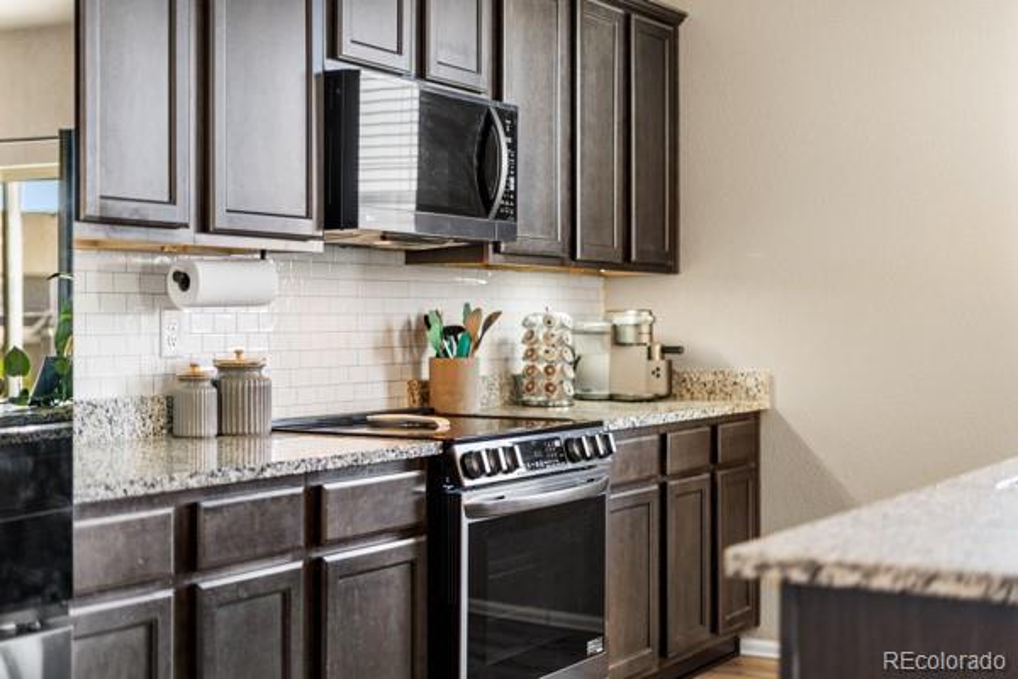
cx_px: 509
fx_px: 1414
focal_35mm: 50
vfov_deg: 27.0
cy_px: 340
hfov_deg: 39.6
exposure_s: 1/60
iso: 500
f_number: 1.8
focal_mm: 50
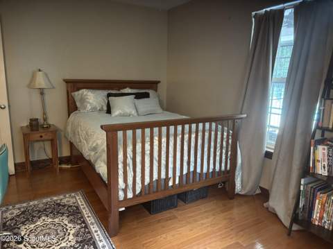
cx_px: 166
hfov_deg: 67.4
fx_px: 250
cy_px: 124
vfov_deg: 53.0
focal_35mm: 26
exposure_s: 1/30
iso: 500
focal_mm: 5.96
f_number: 1.6
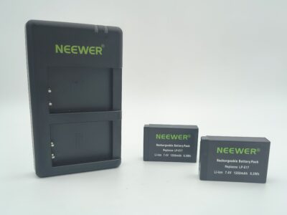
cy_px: 108
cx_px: 144
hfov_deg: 71.6
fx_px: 199
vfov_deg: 56.8
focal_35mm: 24
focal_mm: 5.56
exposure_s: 1/512
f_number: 1.8
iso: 100
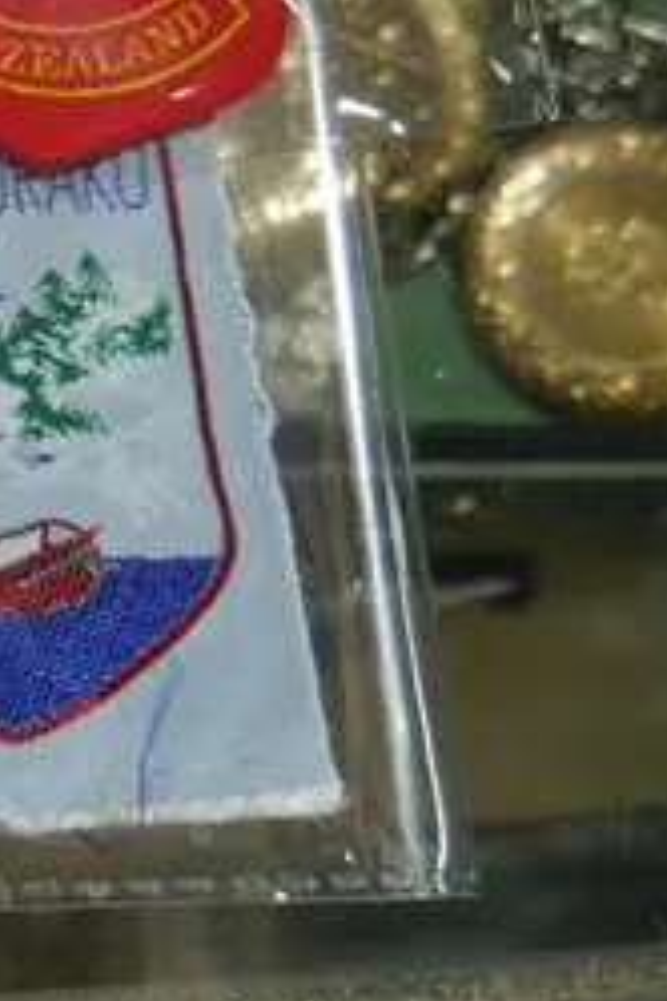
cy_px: -201
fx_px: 3335
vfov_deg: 16.4
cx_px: -1101
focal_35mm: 120
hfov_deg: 9.7
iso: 200
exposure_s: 1/100
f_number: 3.5
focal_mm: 14
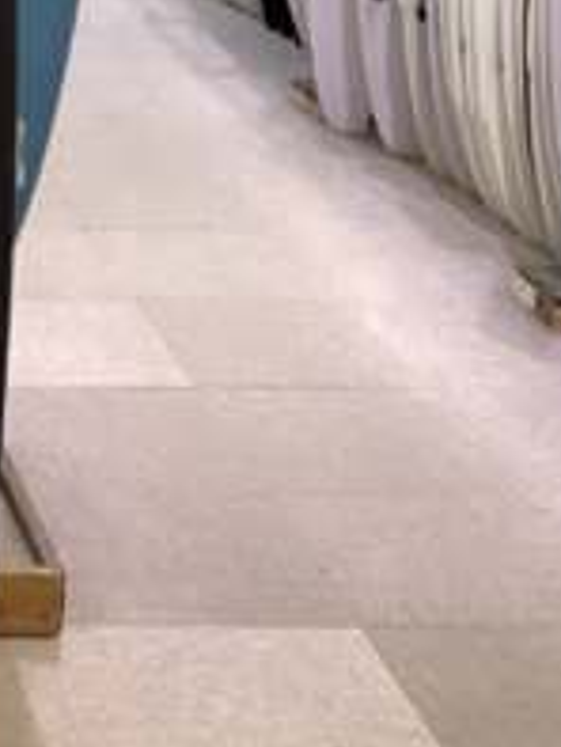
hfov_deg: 11.0
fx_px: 2720
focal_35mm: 126
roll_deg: -0.3
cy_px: 114
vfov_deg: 15.5
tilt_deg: -14.3
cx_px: -425
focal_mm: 3.3
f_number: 2.4
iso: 125
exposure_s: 1/50
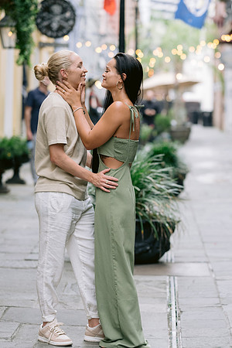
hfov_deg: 10.7
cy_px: 175
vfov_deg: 16.0
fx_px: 1239
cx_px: 197
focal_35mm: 128
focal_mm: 85
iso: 640
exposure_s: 1/320
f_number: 2.2
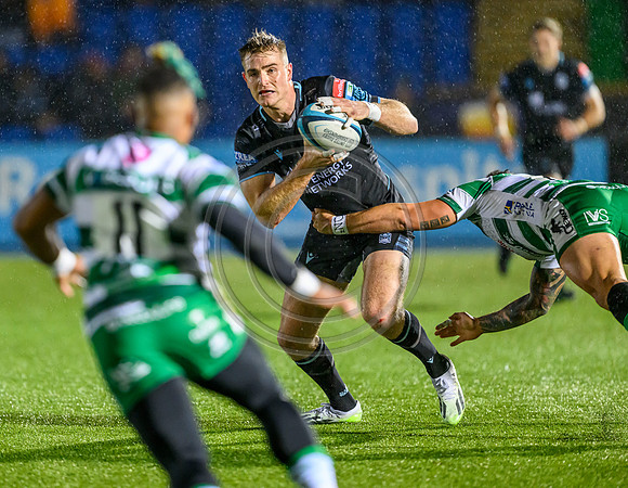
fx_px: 8582
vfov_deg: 3.3
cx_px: 244
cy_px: 234
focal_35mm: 467
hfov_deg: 4.2
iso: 8000
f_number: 3.2
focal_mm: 400
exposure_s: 1/1000
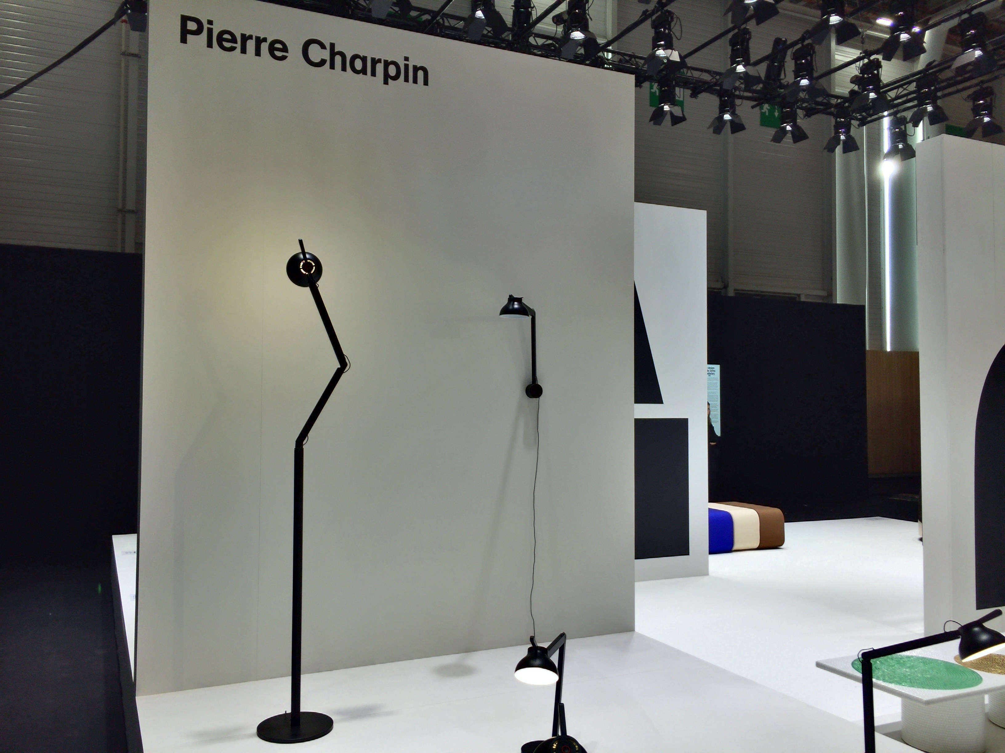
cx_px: 502
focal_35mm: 29
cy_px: 376
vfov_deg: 48.2
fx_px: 842
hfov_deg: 61.7
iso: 32
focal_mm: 4.15
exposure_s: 1/120
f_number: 2.2
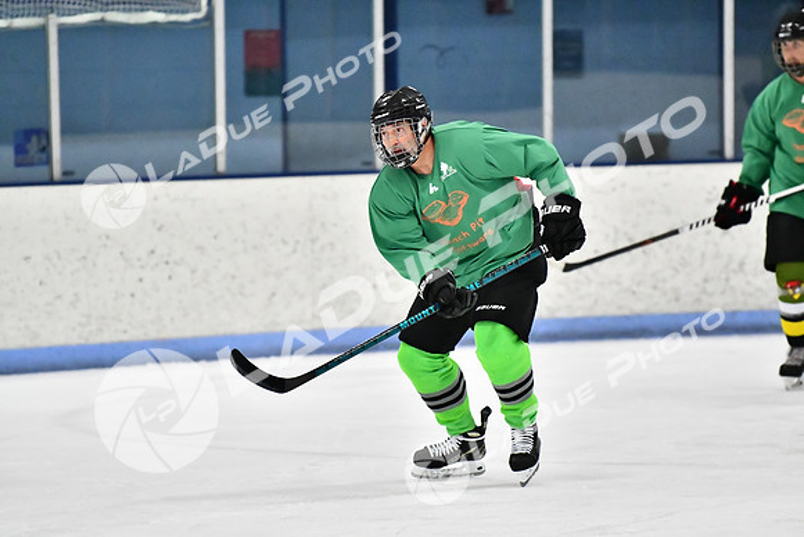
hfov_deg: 6.9
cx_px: 402
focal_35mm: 300
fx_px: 6701
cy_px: 268
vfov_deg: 4.6
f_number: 2.8
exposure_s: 1/1600
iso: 6400
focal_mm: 200
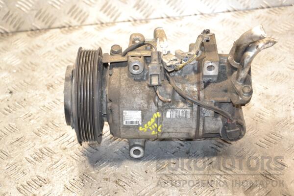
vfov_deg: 15.7
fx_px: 710
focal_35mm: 87
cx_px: 147
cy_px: 98
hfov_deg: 23.4
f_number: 5
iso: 800
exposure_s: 1/60
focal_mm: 58
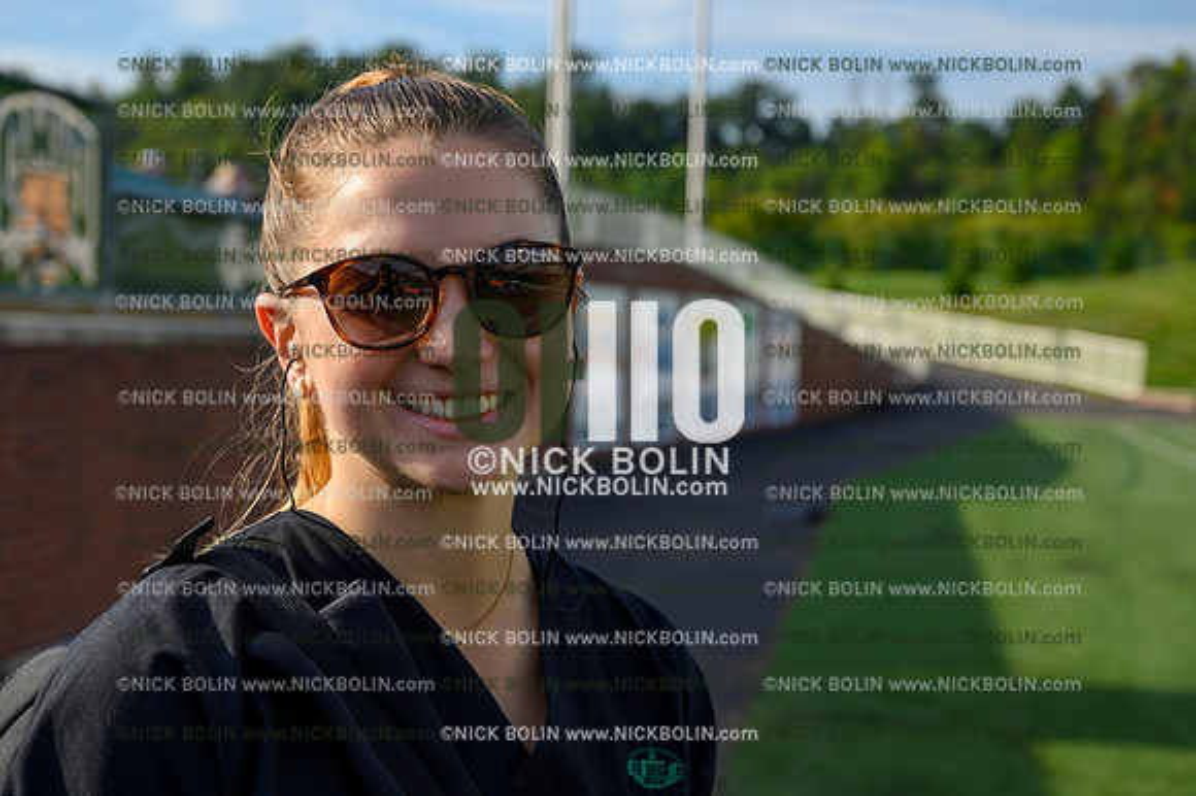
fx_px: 1760
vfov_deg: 25.5
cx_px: 598
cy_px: 398
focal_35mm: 53
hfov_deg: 37.5
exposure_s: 1/640
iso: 100
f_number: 5.6
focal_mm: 53
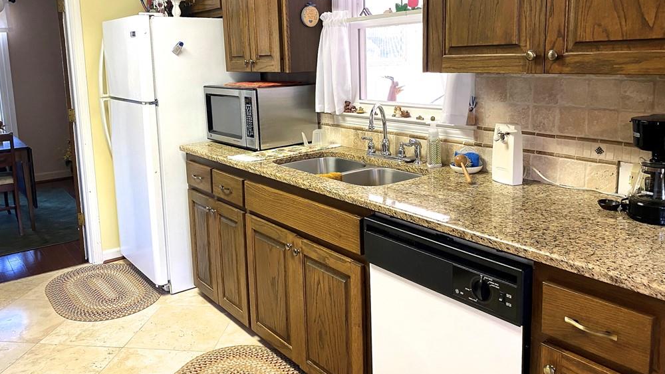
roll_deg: +1.6
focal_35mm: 29
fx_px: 511
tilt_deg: -9.9
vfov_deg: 40.0
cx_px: 330
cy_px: 145
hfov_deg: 66.1
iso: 125
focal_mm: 4.25
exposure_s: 1/60
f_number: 1.8
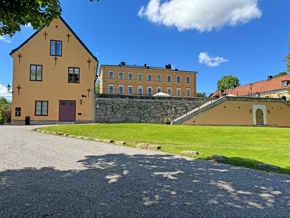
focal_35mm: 24
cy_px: 109
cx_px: 145
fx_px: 201
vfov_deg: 56.8
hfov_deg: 71.6
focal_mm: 6.76
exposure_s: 1/2959
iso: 80
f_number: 1.78
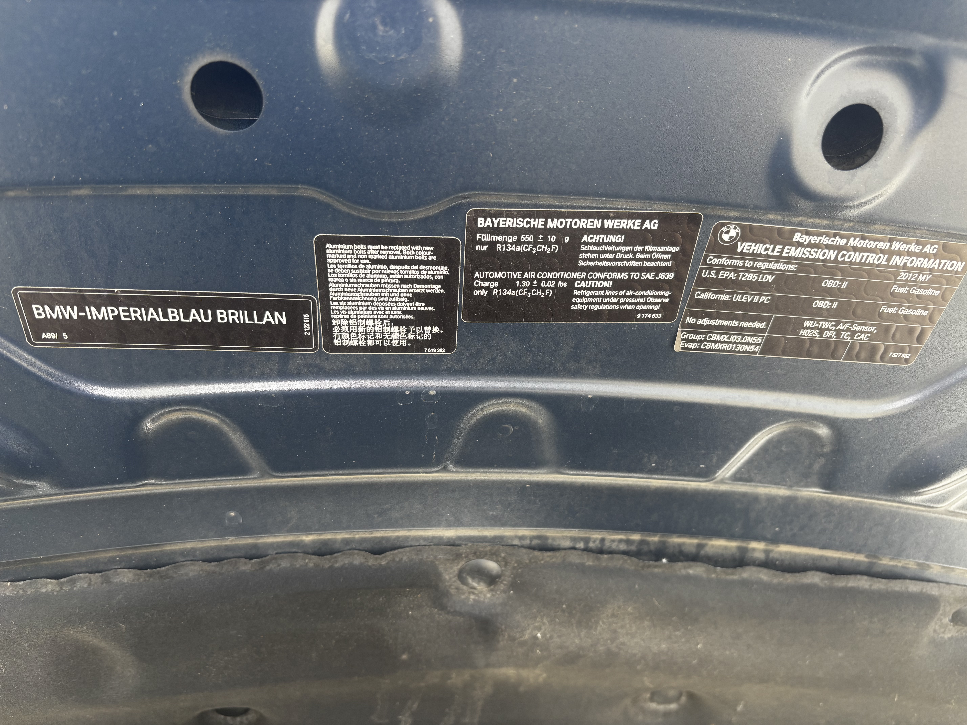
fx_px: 726
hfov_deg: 67.3
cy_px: 362
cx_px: 484
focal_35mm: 26
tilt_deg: +18.1
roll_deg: +2.4
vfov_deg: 53.1
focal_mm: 5.96
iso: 50
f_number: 1.6
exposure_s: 1/121
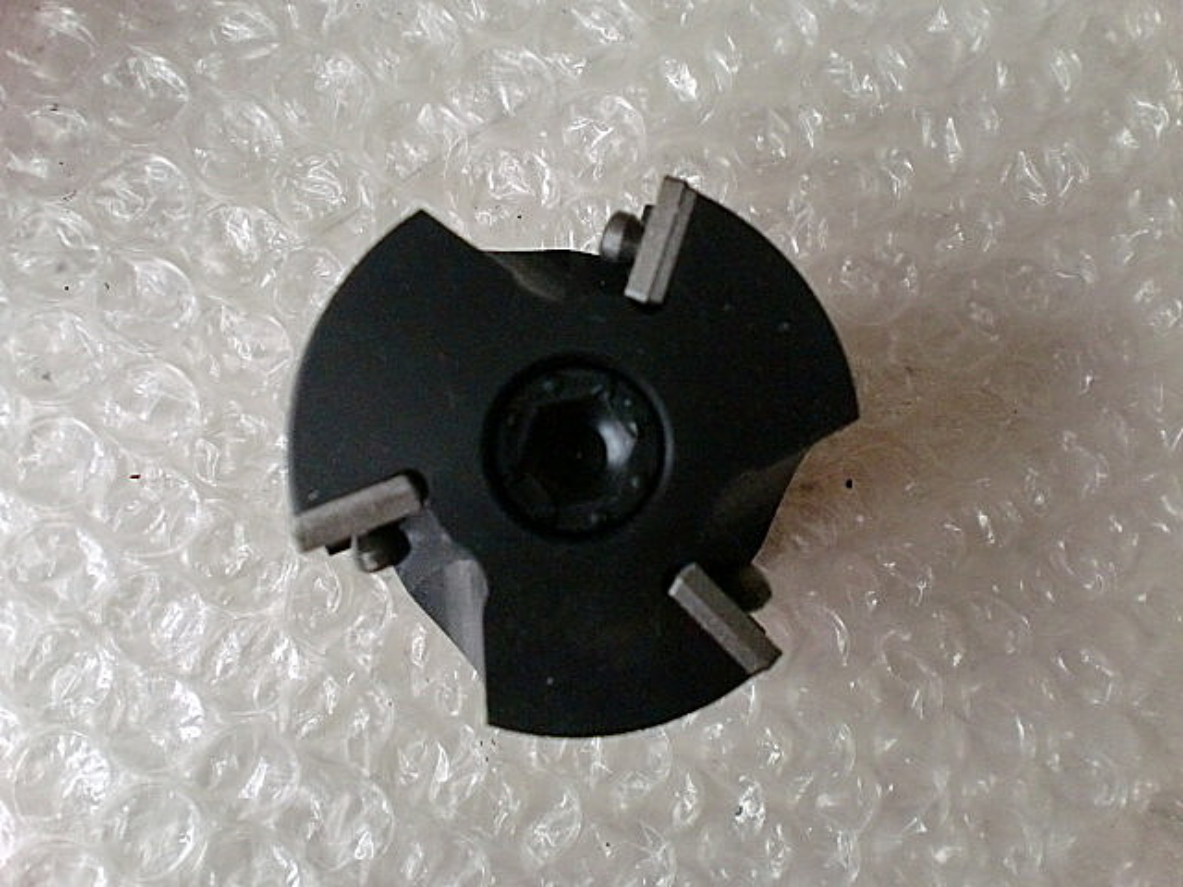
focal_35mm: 35
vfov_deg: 40.7
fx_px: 1196
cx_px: 592
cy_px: 444
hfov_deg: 52.6
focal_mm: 6.3
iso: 500
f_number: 3.1
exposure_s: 1/60
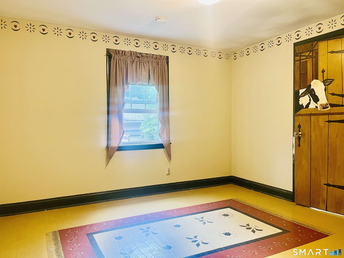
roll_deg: +2.0
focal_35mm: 26
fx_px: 258
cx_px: 172
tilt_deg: -1.2
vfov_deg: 53.1
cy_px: 129
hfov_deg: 67.3
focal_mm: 5.1
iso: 125
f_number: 1.6
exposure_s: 1/60
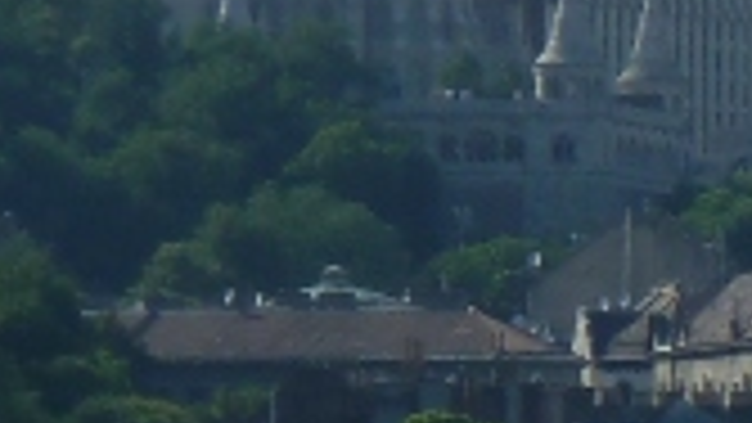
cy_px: 522
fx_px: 21000
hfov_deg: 2.0
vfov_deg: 1.2
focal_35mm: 1053
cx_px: 1653
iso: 80
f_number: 5.6
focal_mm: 25.9
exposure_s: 1/500
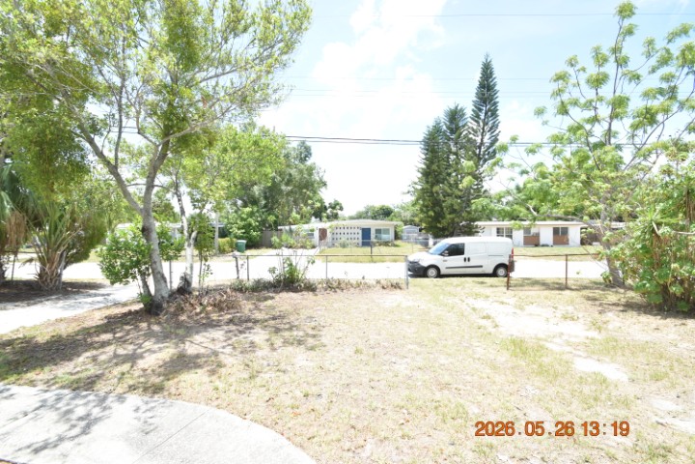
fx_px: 290
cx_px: 348
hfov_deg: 100.4
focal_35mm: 15
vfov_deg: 77.3
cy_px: 232
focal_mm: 10
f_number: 8
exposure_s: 1/250
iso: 250
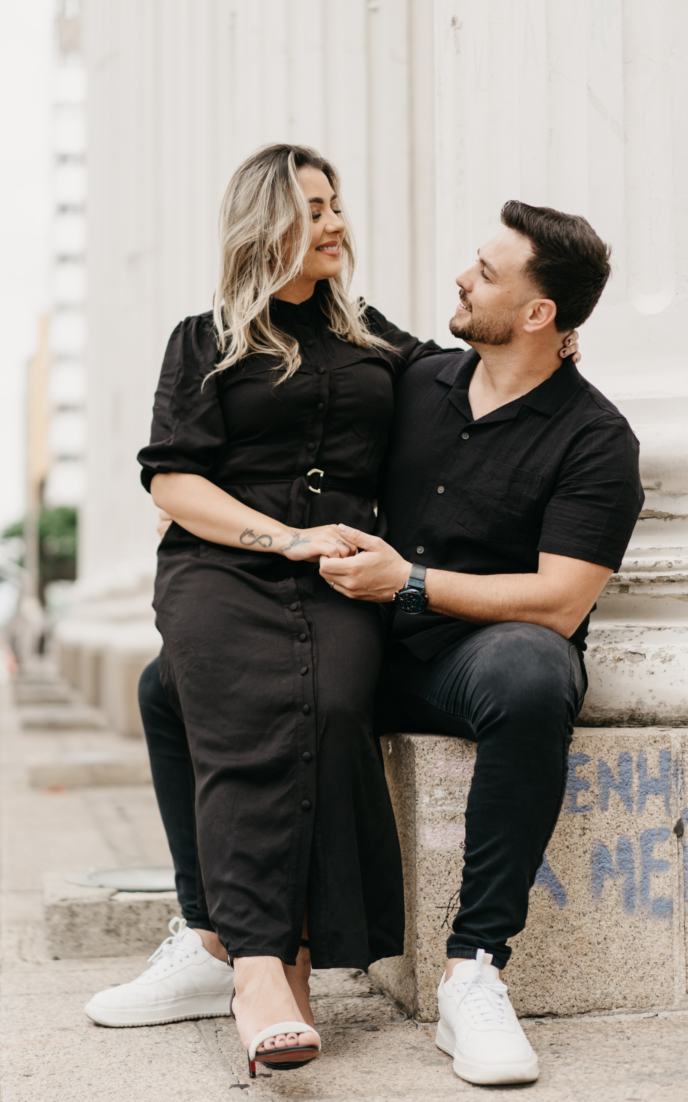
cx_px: 324
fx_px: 1800
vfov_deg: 34.0
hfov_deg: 21.6
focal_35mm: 60
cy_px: 541
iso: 100
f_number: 1.8
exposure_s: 1/800
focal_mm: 55
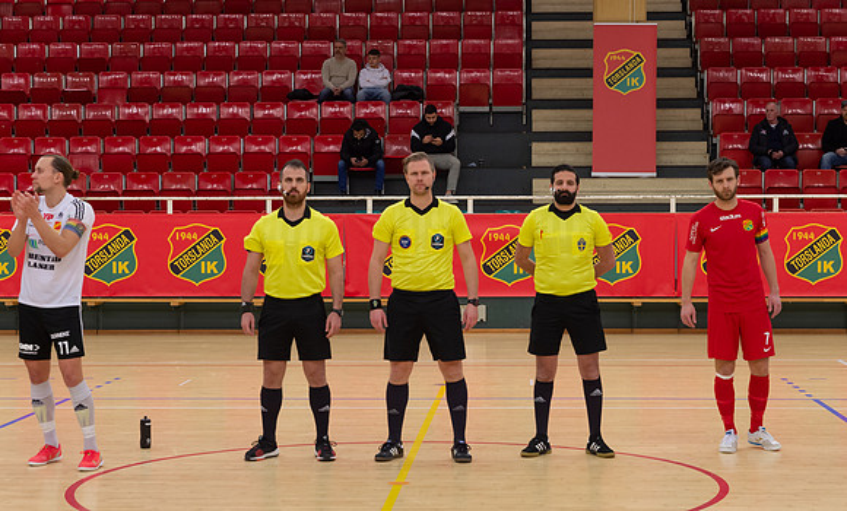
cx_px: 441
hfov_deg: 26.3
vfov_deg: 16.0
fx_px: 1814
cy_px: 309
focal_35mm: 79
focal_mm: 70
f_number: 4
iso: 1250
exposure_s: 1/250
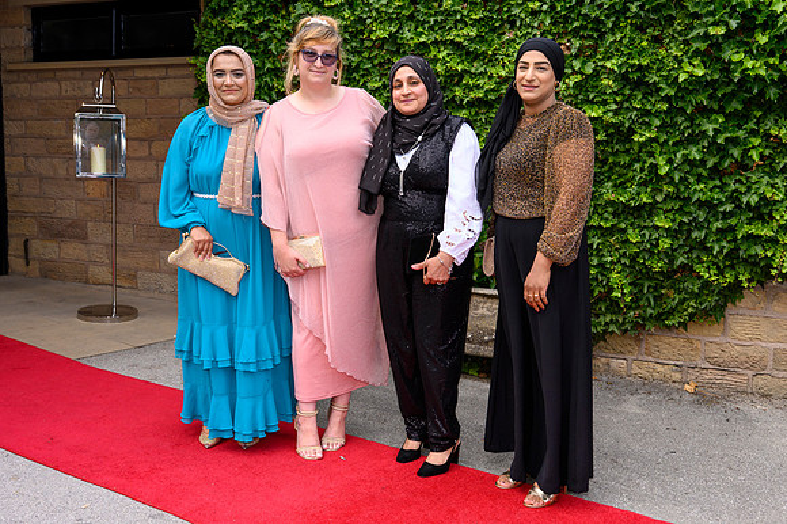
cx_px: 404
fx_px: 835
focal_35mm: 38
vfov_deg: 34.8
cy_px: 264
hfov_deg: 50.5
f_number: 6.3
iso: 180
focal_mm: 32.5
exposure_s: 1/125
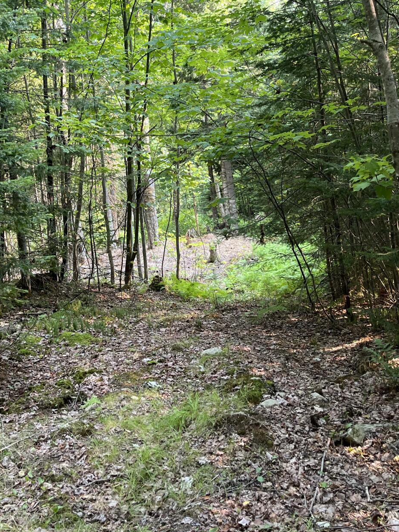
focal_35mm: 42
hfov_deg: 34.3
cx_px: 168
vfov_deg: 44.0
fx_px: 645
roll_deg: +6.0
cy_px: 167
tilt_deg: -3.0
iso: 80
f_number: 1.6
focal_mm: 5.1
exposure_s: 1/121
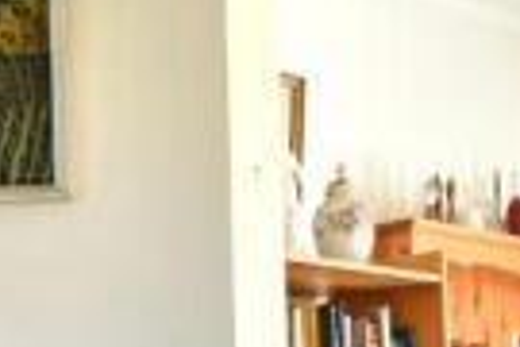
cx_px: -112
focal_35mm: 145
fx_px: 2094
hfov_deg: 13.7
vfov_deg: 9.0
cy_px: 634
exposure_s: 1/5
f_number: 9
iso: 500
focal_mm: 30
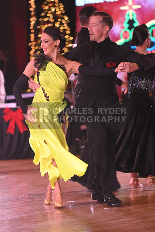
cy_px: 116
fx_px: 1291
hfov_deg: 6.9
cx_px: 78
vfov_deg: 10.3
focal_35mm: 200
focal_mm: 200
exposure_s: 1/200
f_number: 4
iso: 2000
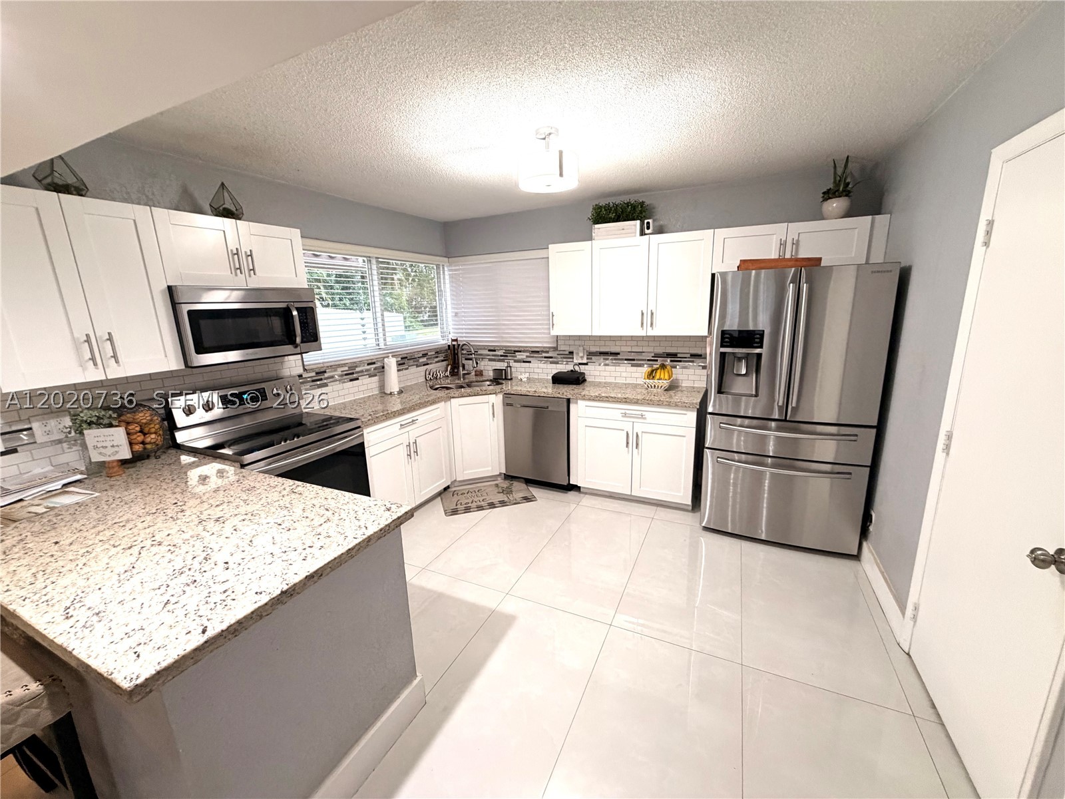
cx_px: 532
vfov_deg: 85.7
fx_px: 431
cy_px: 400
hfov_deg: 102.1
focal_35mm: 14
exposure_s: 1/60
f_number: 2.2
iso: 320
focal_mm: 2.22
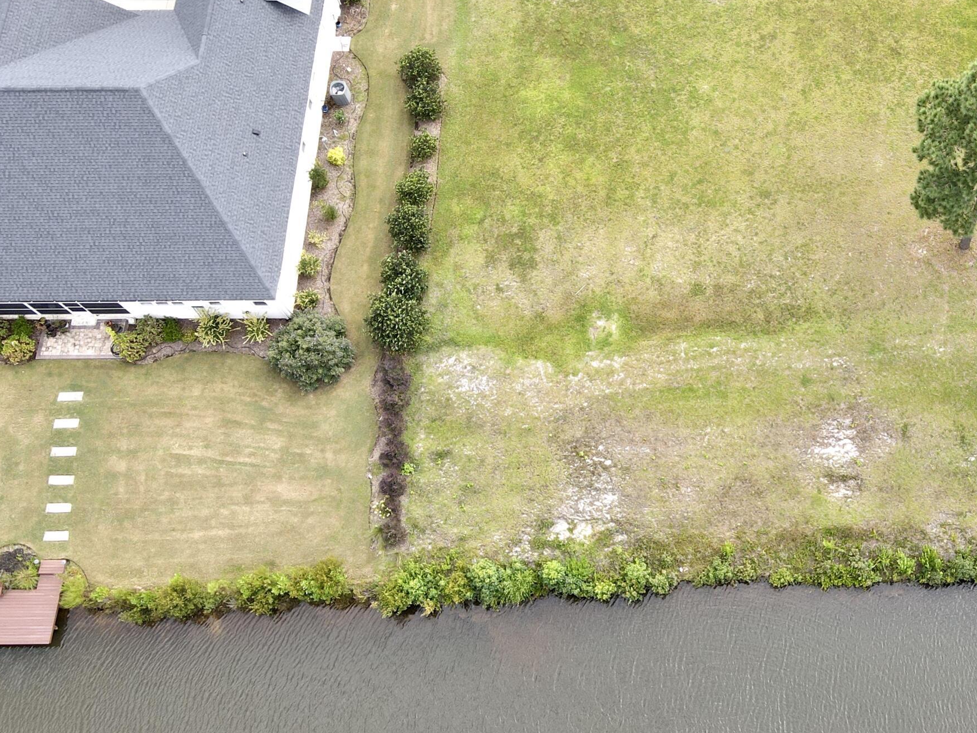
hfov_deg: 44.4
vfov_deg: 35.0
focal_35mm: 41
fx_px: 1157
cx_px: 724
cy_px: 282
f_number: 2.8
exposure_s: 1/180
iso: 100
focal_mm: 4.5
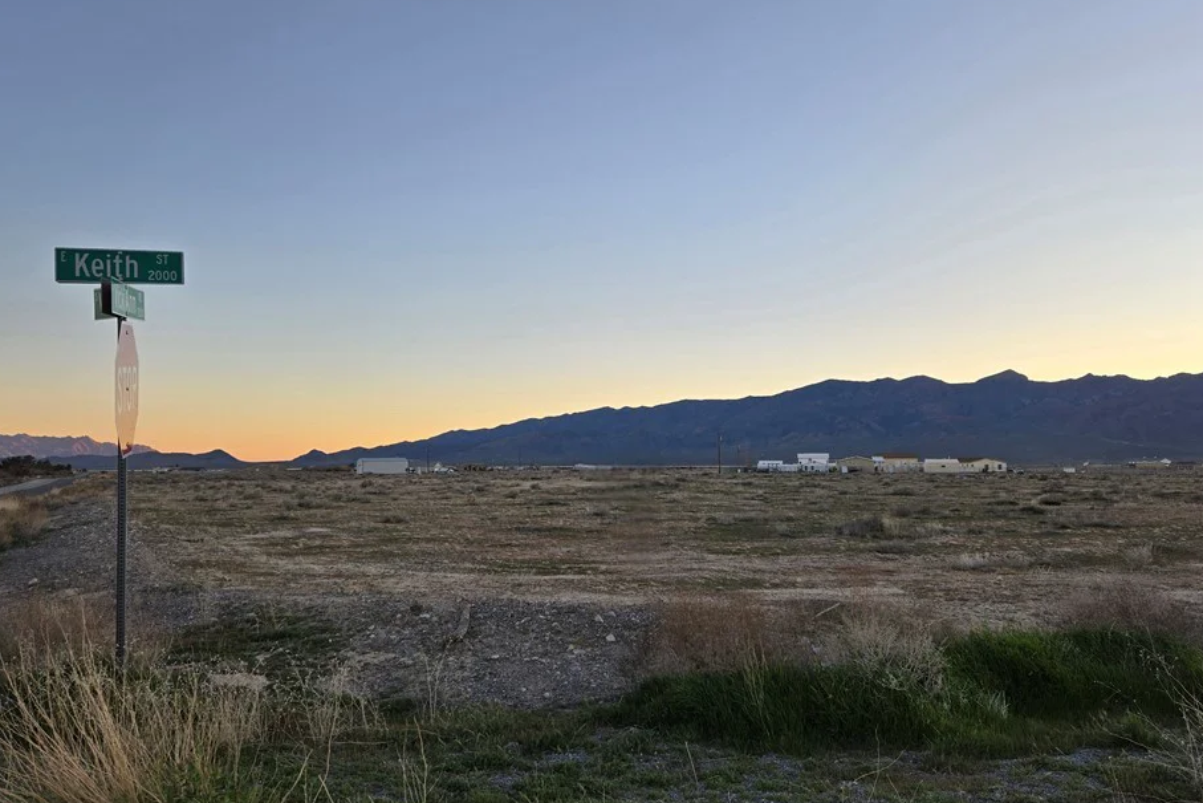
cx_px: 592
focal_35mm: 27
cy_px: 384
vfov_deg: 47.9
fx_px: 902
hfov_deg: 67.4
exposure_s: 1/250
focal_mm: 5.4
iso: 25
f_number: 1.8
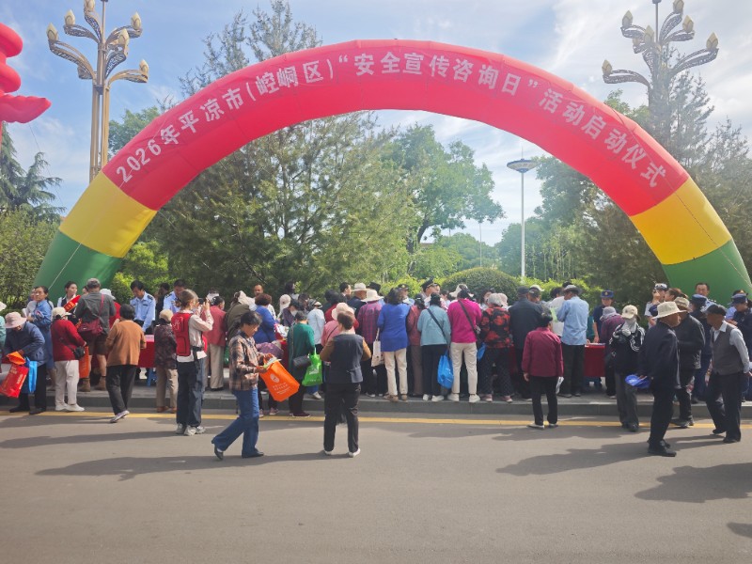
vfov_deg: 58.9
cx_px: 376
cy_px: 282
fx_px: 500
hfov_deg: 73.9
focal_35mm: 23
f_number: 1.42
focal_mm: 6.68
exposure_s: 1/1340
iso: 50
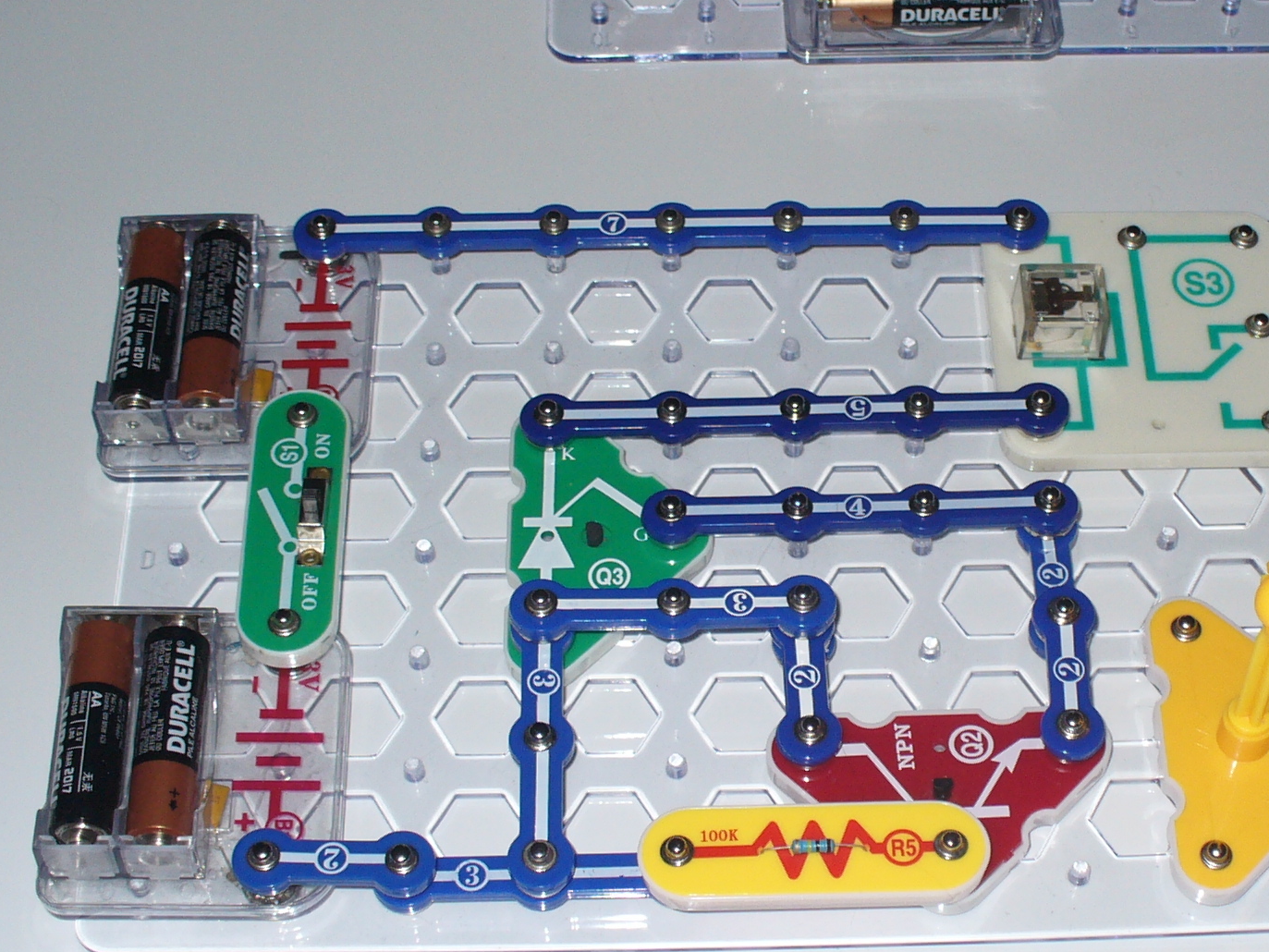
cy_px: 436
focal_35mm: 69
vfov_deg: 21.3
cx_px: 935
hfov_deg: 27.8
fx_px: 2530
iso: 100
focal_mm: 6.1
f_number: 2.8
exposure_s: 1/30
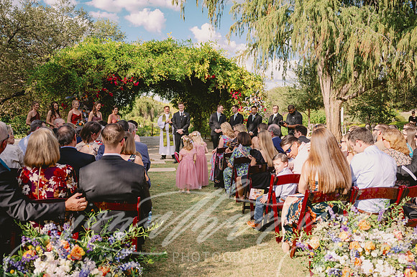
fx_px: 353
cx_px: 208
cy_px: 138
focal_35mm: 30
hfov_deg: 61.1
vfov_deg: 42.9
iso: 80
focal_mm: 30.5
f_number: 2.8
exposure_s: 1/1250
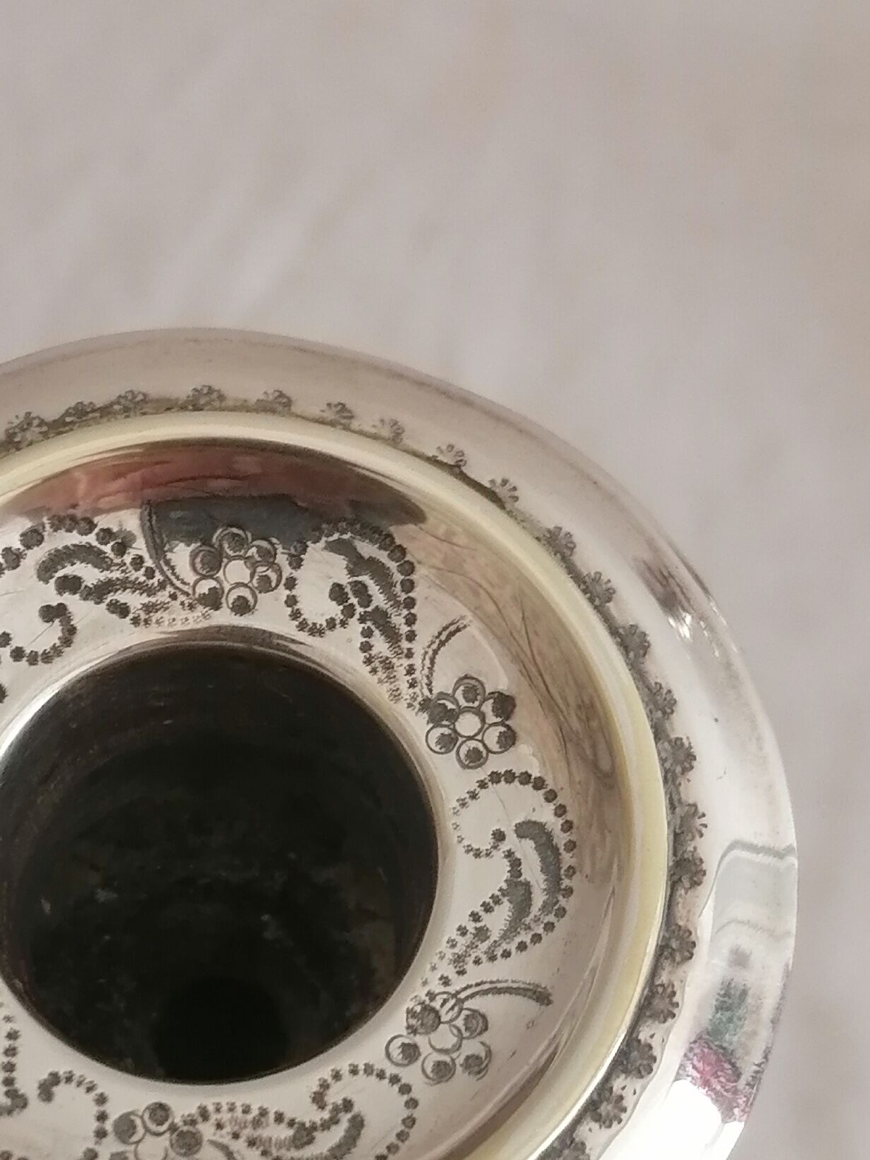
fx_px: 2849
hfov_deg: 17.3
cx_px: 302
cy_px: 879
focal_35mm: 85
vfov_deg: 22.8
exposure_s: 1/33.3
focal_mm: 5.4
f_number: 1.8
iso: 80
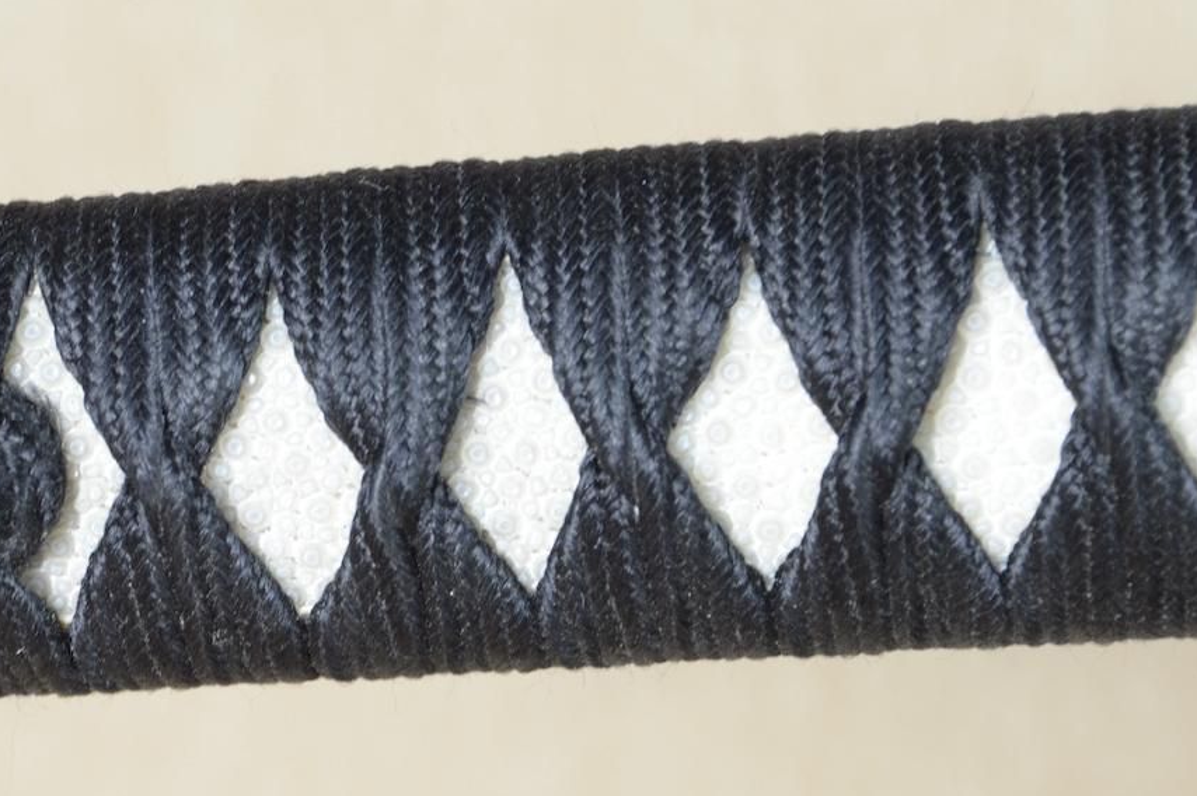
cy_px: 423
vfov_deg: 5.6
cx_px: 301
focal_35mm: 246
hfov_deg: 8.4
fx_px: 8173
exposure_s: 1/2
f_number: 11
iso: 400
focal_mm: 100
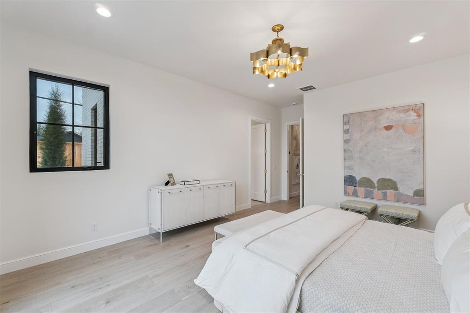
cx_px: 235
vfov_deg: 77.3
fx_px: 196
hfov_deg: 100.4
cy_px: 156
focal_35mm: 15
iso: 200
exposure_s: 1/80
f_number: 7.1
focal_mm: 10
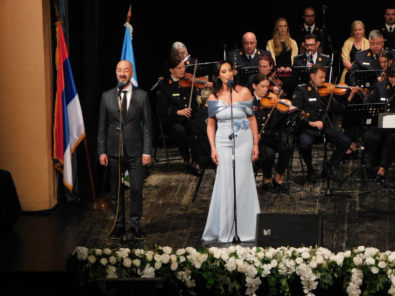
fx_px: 1940
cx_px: 198
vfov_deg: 8.7
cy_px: 148
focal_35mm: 170
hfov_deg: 11.6
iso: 400
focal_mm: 30.1
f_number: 5.3
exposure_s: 1/30
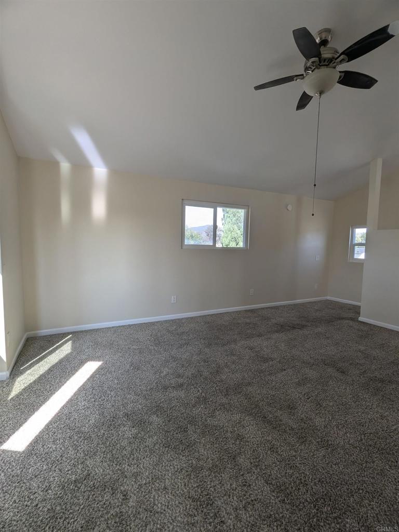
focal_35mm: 16
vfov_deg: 94.5
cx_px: 200
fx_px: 246
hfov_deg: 78.1
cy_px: 266
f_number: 2.2
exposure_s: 1/165
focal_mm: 2.22
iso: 47
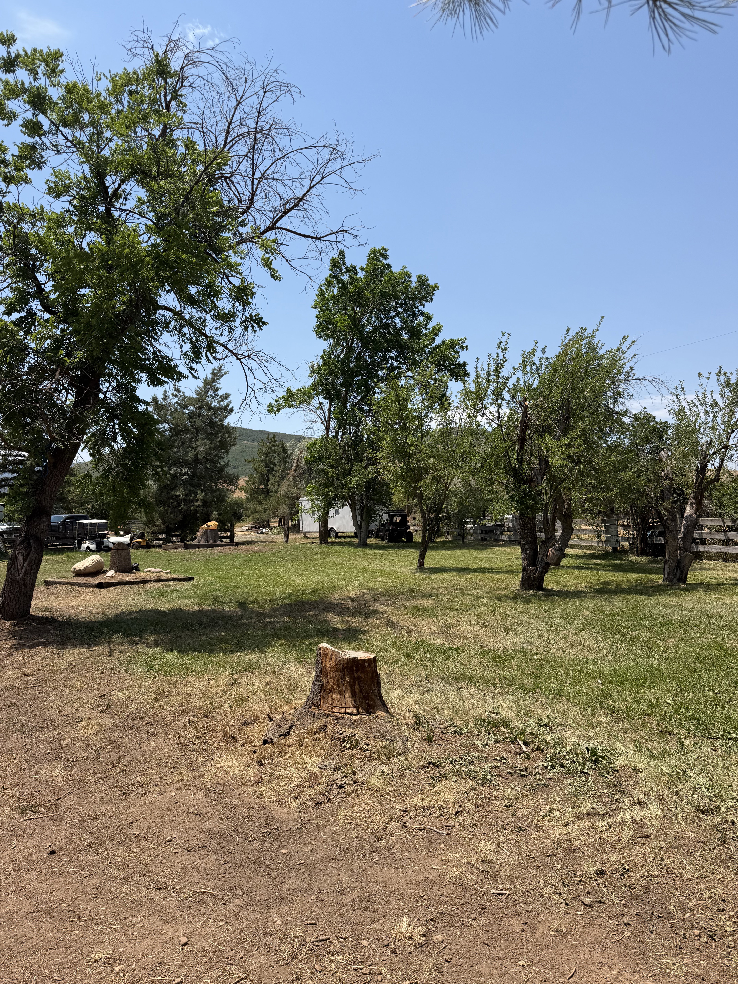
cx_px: 369
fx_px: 682
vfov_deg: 71.6
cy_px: 492
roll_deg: -0.7
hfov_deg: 56.8
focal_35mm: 24
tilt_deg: +5.2
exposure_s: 1/4673
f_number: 1.78
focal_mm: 6.76
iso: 80
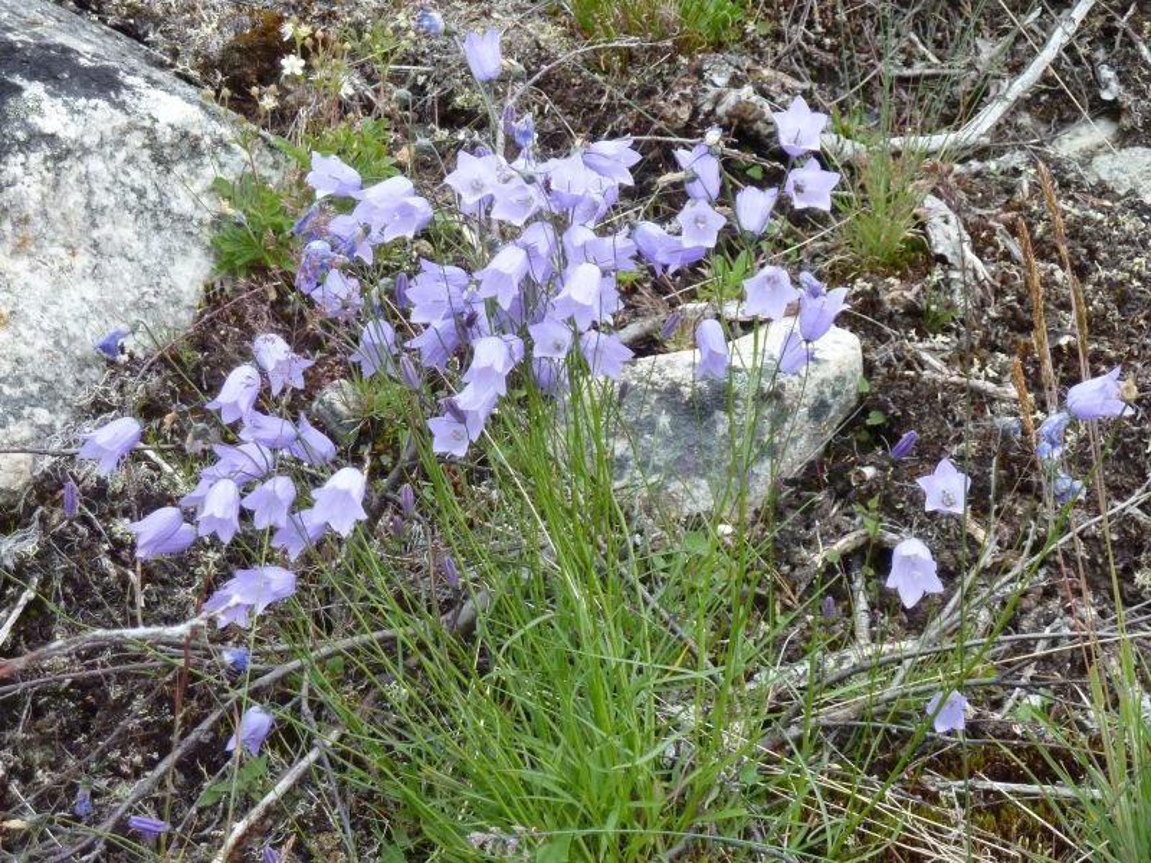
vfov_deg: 12.5
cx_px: 576
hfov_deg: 16.6
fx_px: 3957
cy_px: 432
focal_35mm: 119
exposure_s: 1/320
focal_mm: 19.5
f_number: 4.4
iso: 320
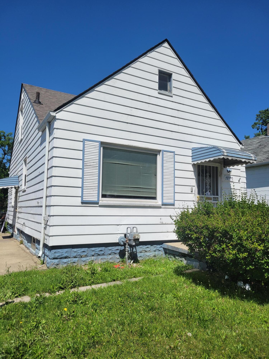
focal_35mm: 26
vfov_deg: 67.3
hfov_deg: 53.1
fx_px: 269
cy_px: 180
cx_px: 134
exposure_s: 1/4980
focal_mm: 5.4
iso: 40
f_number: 1.8
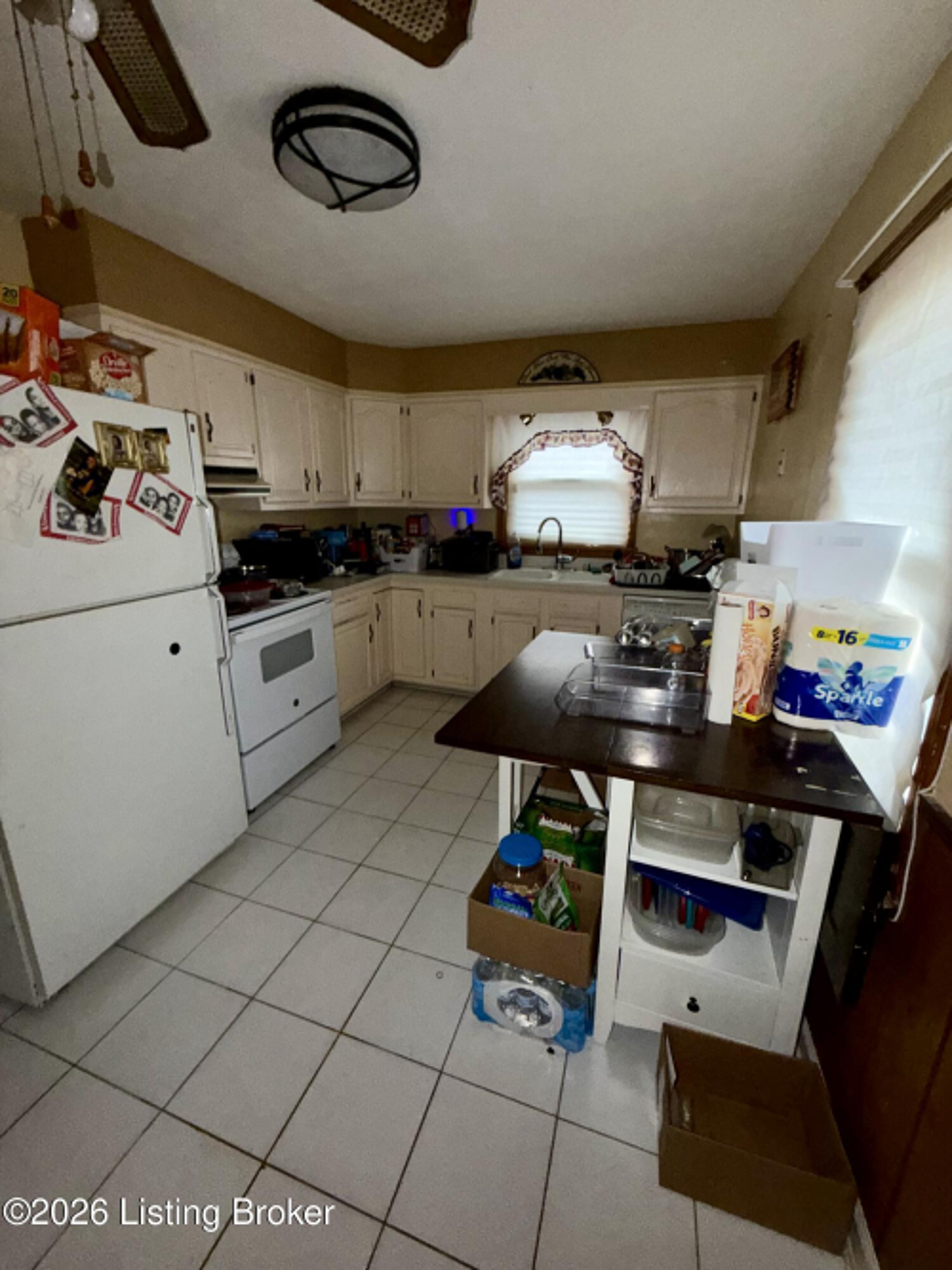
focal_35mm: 14
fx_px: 514
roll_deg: -0.3
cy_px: 635
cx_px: 476
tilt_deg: -14.4
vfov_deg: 102.1
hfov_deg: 85.7
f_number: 2.2
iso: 125
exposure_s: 1/40
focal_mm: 2.22
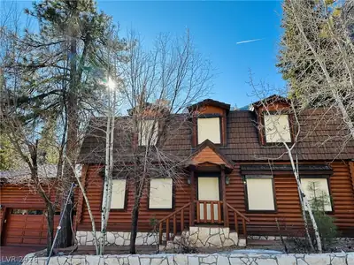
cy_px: 132
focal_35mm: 24
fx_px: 245
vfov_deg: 56.8
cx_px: 177
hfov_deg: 71.6
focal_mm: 6.86
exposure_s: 1/1751
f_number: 1.78
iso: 80
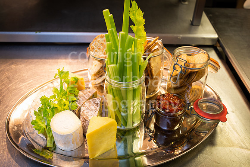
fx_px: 243
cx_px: 125
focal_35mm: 35
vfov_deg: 37.8
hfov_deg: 54.5
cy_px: 84
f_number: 5.6
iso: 800
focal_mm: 35
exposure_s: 1/60
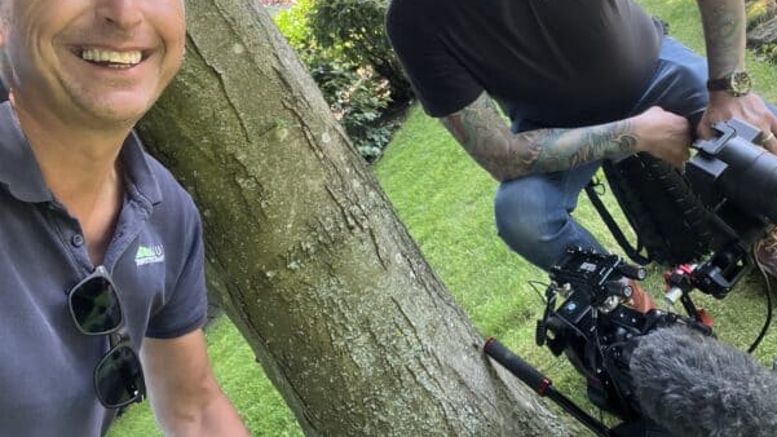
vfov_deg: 35.5
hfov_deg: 60.4
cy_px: 88
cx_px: 476
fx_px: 659
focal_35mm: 32
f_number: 2.2
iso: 80
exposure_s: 1/121
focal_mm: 2.71
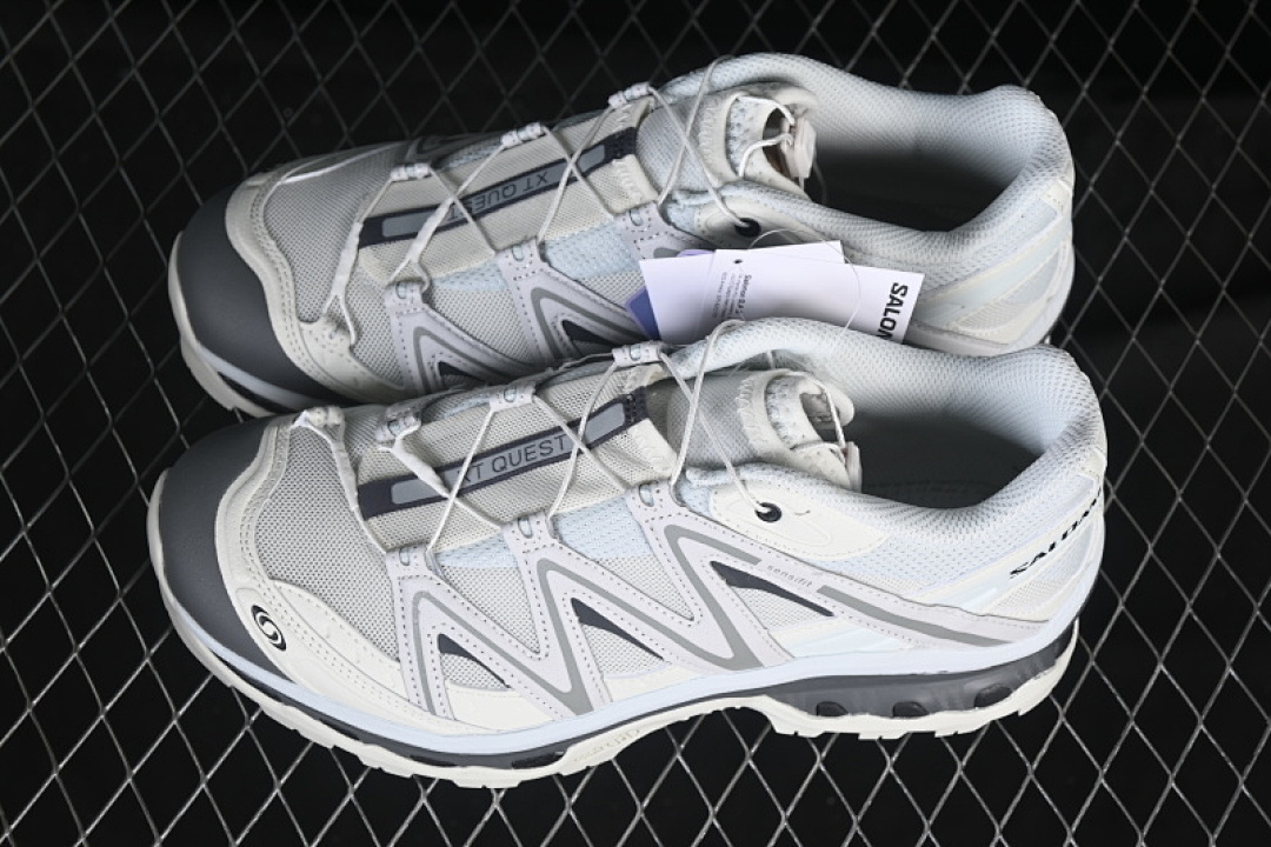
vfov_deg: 18.2
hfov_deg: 27.0
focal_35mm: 75
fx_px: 2648
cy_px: 424
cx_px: 636
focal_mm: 50
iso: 160
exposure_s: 1/80
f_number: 7.1
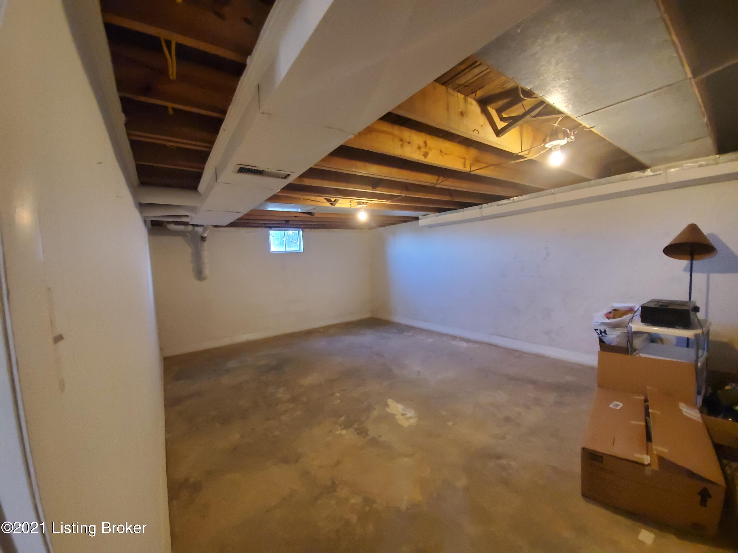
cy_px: 276
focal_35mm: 13
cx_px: 369
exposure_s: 1/29
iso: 500
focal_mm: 1.8
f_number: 2.2
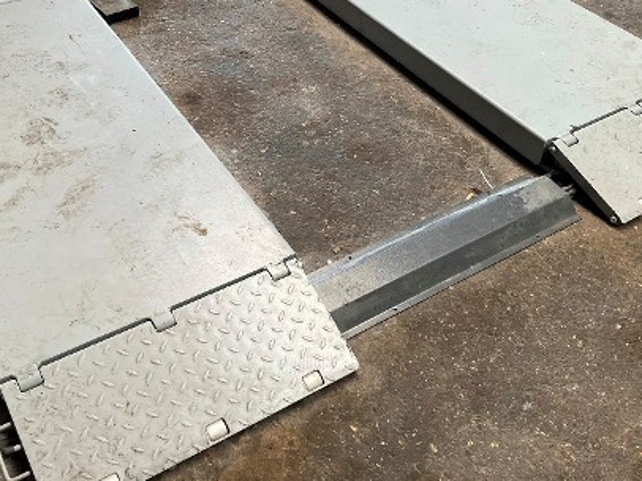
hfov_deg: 45.8
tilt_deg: -41.6
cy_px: 203
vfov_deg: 35.0
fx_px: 760
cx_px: 342
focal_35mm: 41
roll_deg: -3.4
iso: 100
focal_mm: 5.1
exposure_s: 1/121
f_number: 1.6
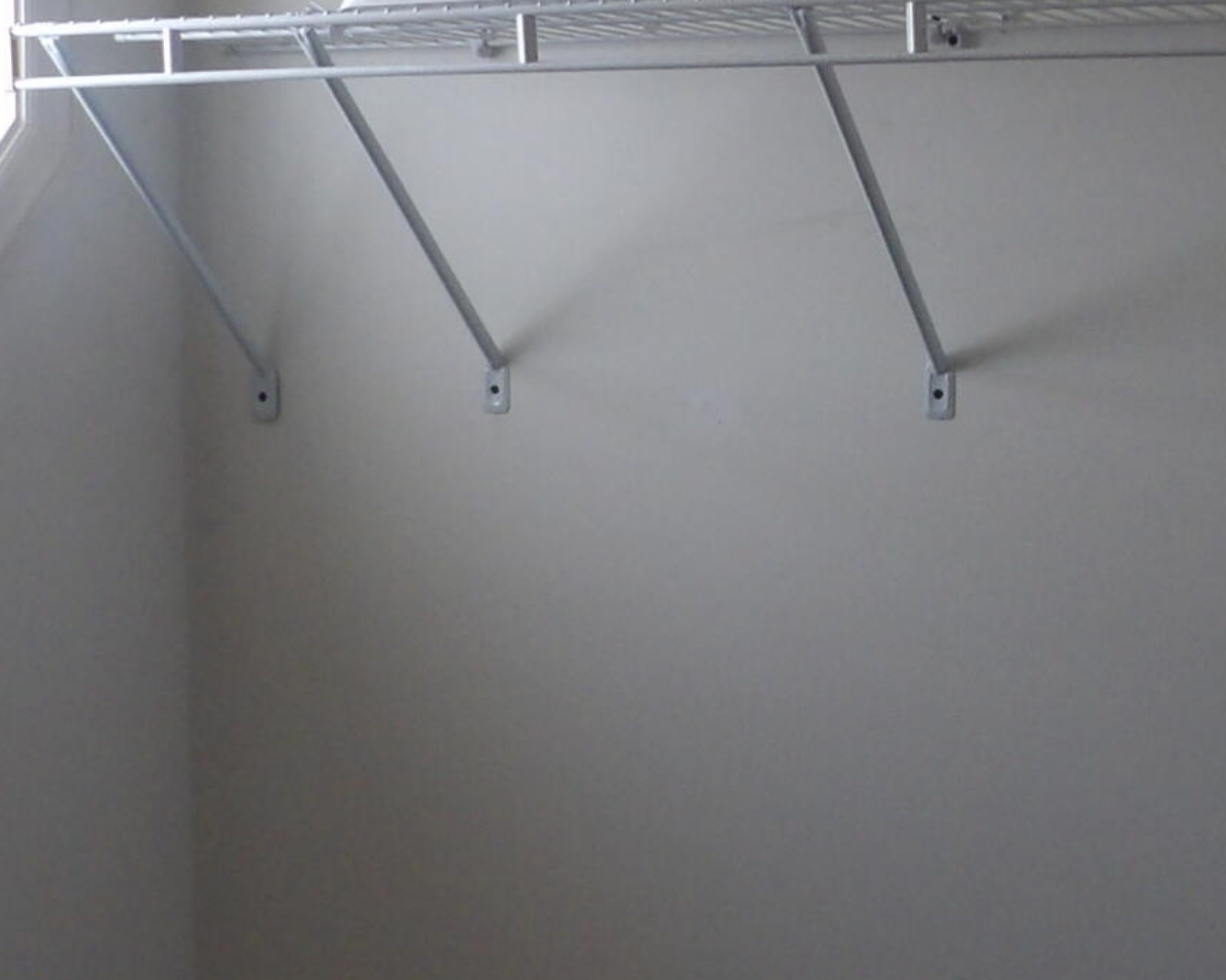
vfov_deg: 18.9
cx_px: 970
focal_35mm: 81
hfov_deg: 23.2
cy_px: 374
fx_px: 2938
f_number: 3.2
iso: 200
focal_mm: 4.3
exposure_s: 1/17
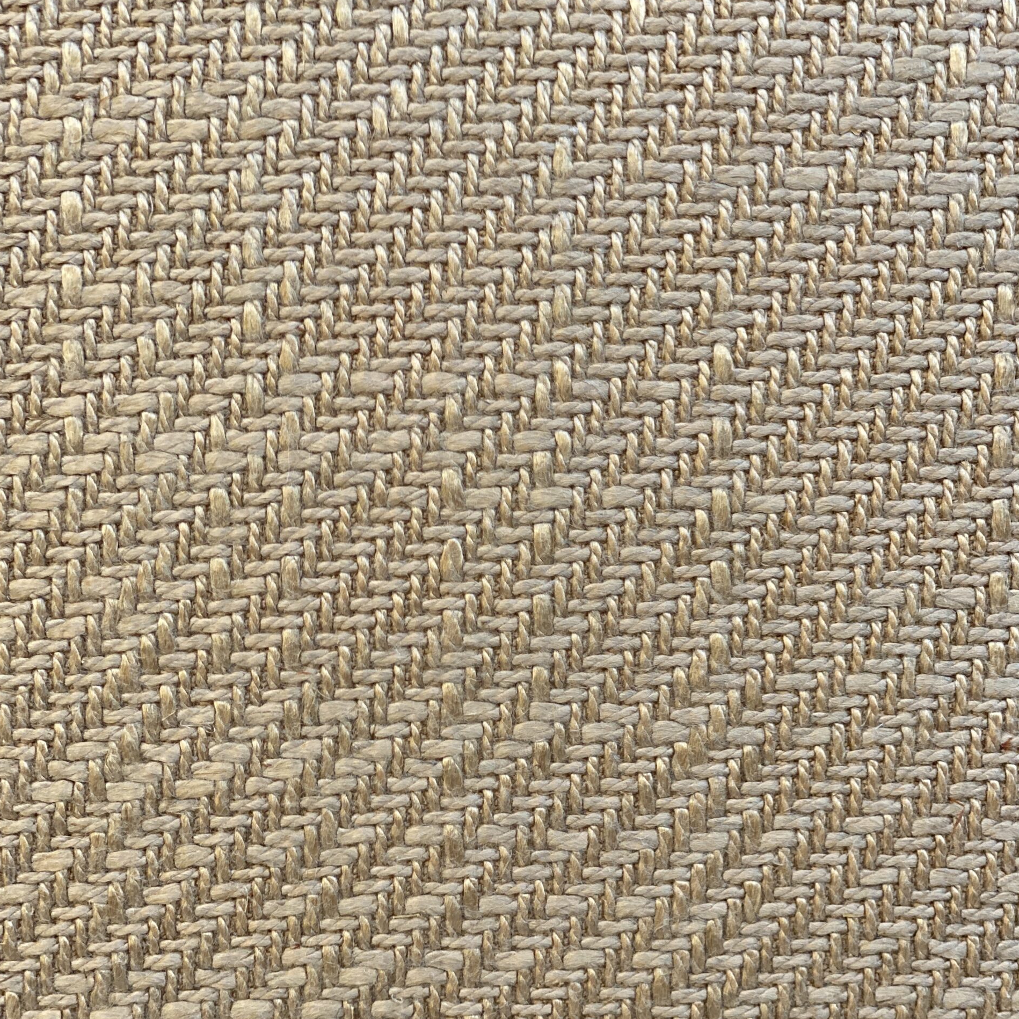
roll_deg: -2.1
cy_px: 638
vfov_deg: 27.6
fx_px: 2065
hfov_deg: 27.7
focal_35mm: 62
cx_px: 509
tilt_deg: -24.0
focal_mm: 6
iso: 64
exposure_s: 1/122
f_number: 2
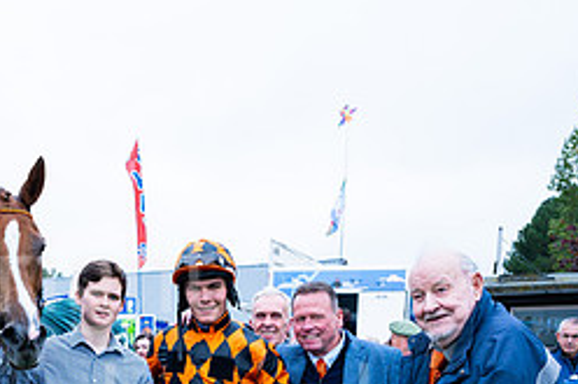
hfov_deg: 33.0
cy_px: 426
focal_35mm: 58
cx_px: 75
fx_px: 931
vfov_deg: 22.0
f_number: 4
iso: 500
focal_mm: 24
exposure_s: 1/1000
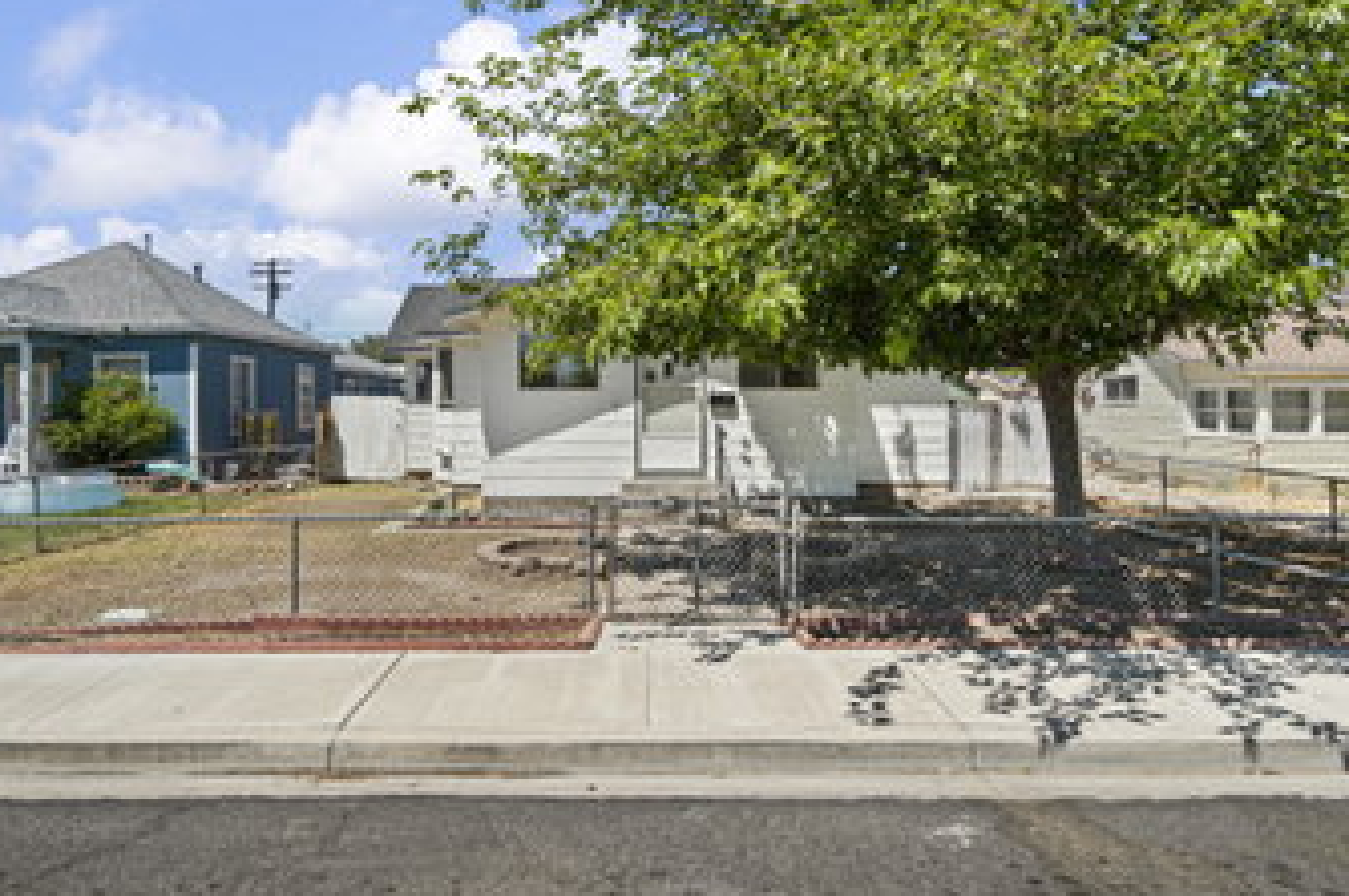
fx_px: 861
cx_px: 642
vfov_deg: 54.9
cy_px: 406
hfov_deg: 76.1
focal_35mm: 23
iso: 100
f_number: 7.1
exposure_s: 1/50
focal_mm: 10
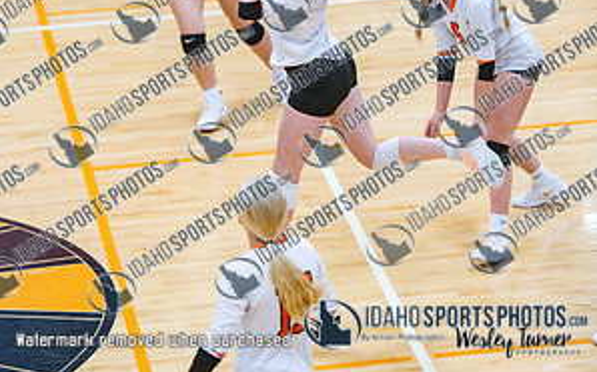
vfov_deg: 6.3
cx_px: 298
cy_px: 122
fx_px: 3383
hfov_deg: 10.1
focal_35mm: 208
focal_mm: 135
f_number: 3.2
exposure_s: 1/800
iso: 5000
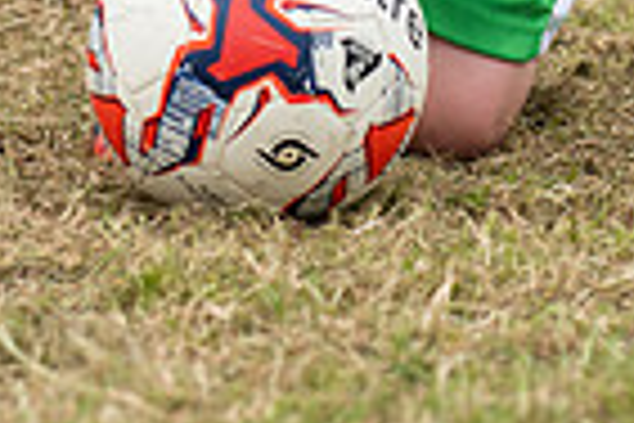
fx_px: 11358
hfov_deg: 3.2
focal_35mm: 645
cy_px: -540
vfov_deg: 2.1
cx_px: 445
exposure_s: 1/1250
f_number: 5
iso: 500
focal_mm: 135
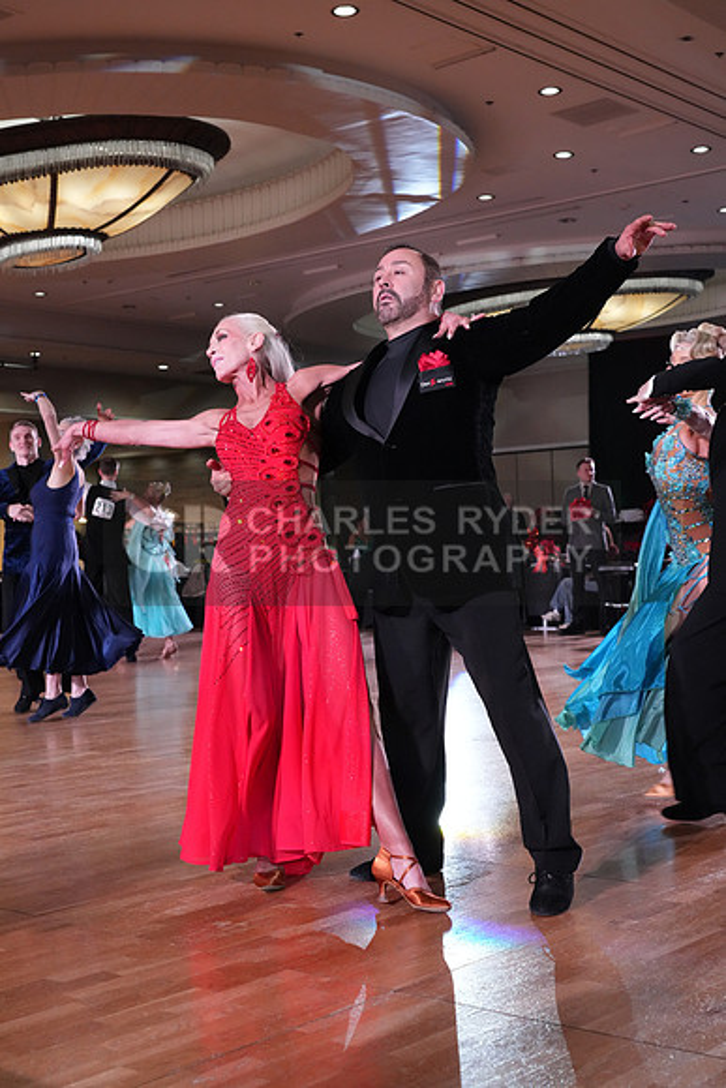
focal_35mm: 46
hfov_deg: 29.3
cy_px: 544
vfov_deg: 42.7
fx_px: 1391
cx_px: 363
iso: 5000
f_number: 6.3
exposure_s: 1/320
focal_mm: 46
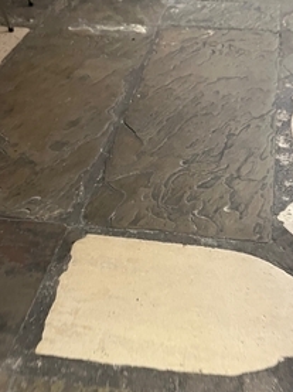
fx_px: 532
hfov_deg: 30.7
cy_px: 289
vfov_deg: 39.5
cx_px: 172
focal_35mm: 47
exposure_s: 1/50
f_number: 1.6
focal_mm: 5.1
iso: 320
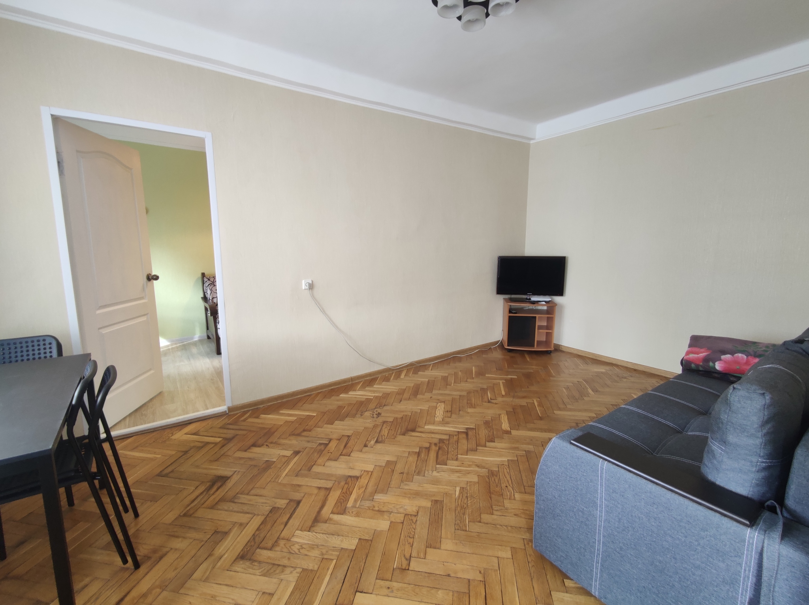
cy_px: 302
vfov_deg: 78.0
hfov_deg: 94.5
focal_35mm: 16
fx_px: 374
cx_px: 404
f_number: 2.2
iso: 893
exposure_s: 1/33
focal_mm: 2.35
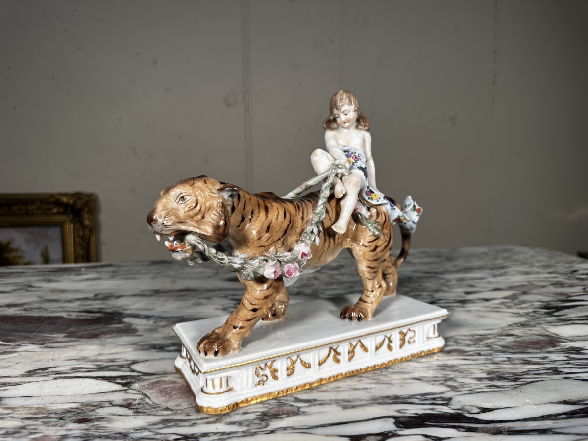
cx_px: 294
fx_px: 408
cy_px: 220
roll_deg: +0.9
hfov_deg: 71.6
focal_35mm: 24
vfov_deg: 56.8
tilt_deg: -5.7
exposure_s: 1/100
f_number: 1.78
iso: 50
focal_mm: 6.86
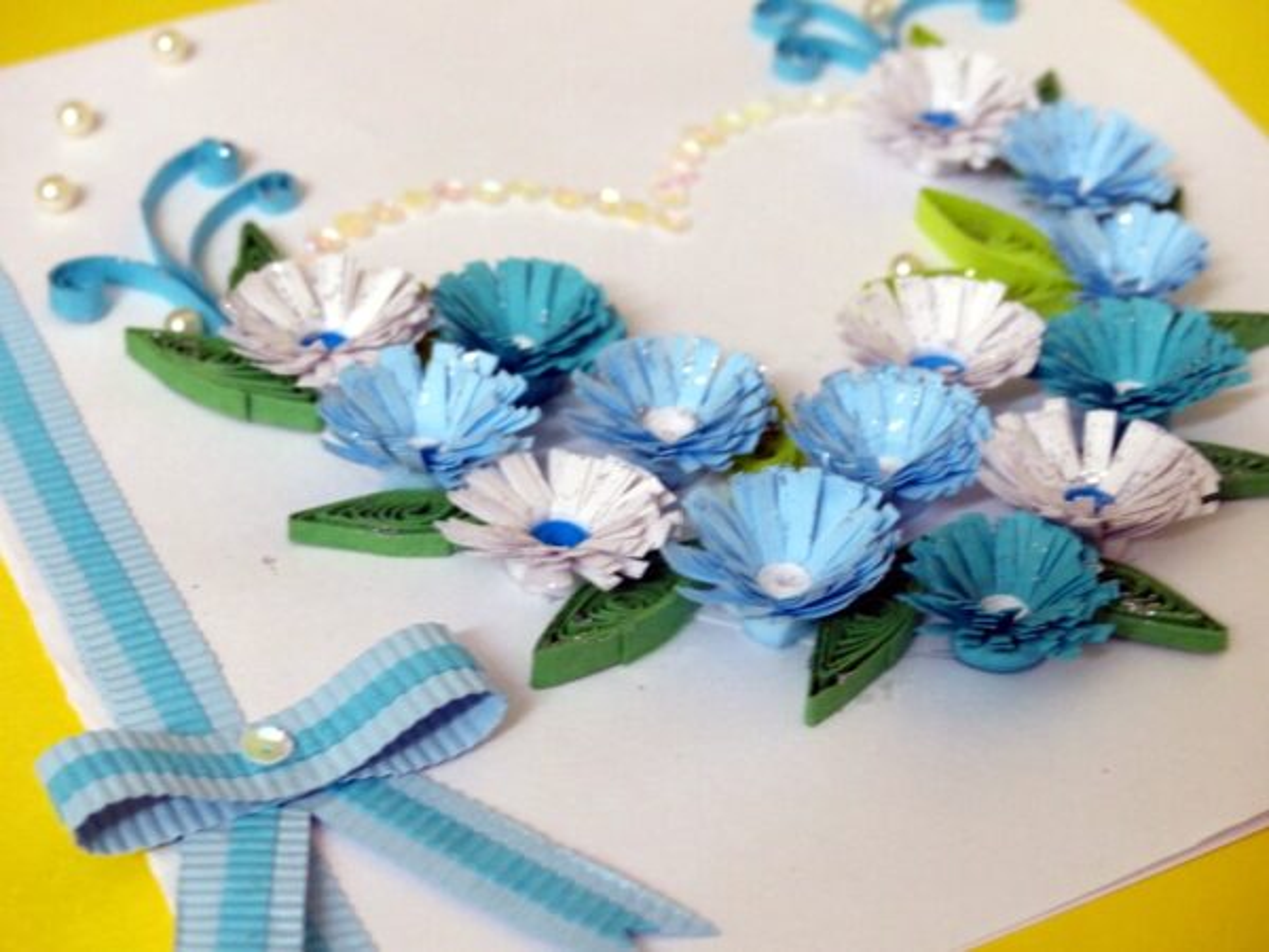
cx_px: 634
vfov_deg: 22.3
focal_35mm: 66
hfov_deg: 29.4
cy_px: 476
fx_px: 2420
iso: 400
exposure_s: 1/15
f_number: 2.8
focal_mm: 11.9
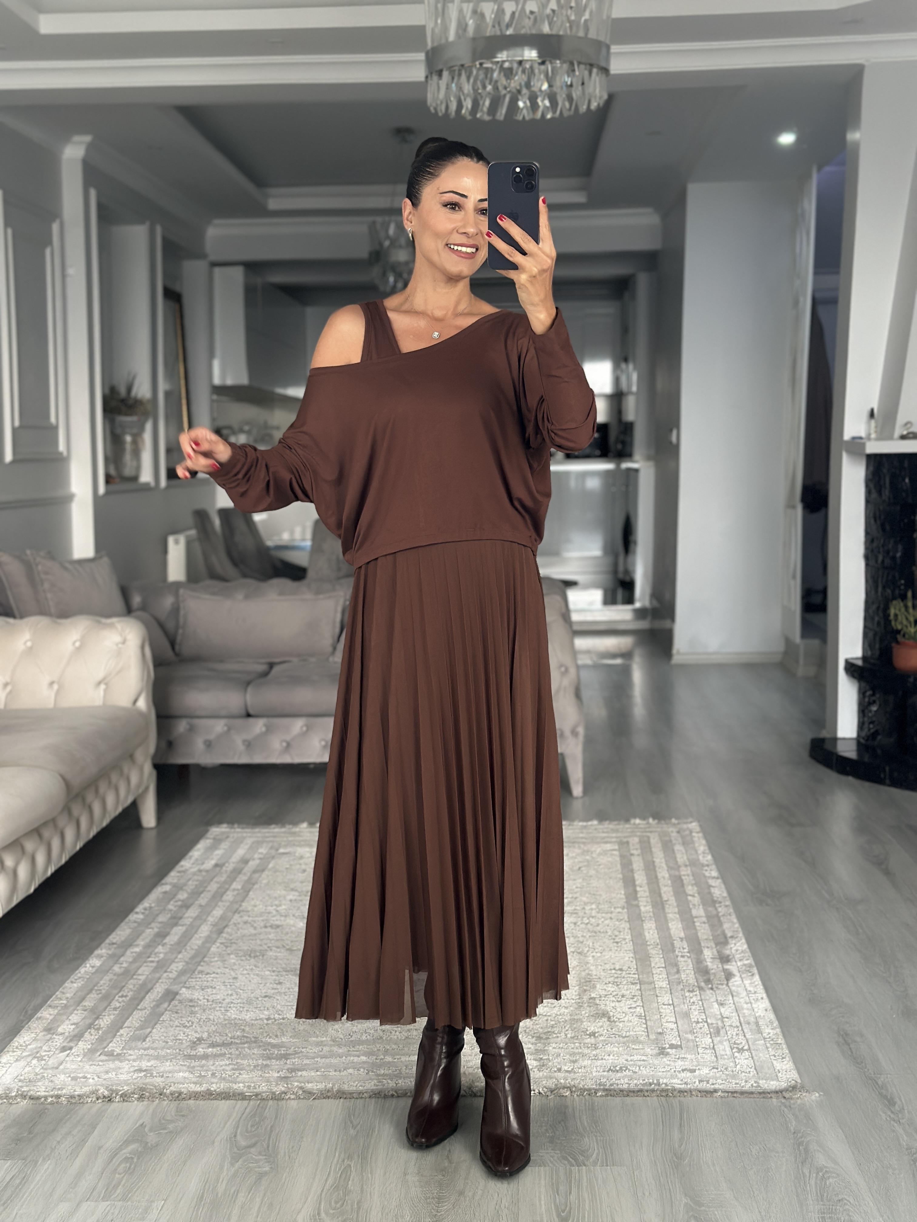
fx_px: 1695
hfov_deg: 30.3
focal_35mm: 48
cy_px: 611
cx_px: 458
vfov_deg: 39.7
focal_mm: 6.86
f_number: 1.78
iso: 200
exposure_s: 1/60
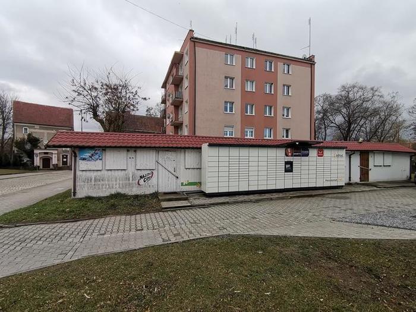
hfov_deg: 91.0
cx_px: 208
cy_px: 156
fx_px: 204
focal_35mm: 17
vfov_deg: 74.7
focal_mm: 1.78
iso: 50
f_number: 2.4
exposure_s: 1/546
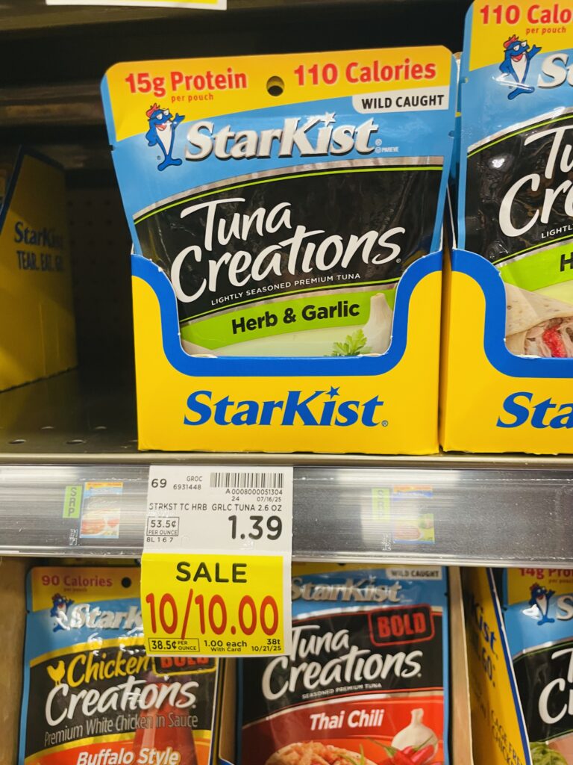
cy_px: 382
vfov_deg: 67.3
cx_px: 286
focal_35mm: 26
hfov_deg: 53.1
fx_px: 574
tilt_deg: -8.7
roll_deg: +0.9
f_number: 1.6
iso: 100
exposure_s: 1/44
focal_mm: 4.2
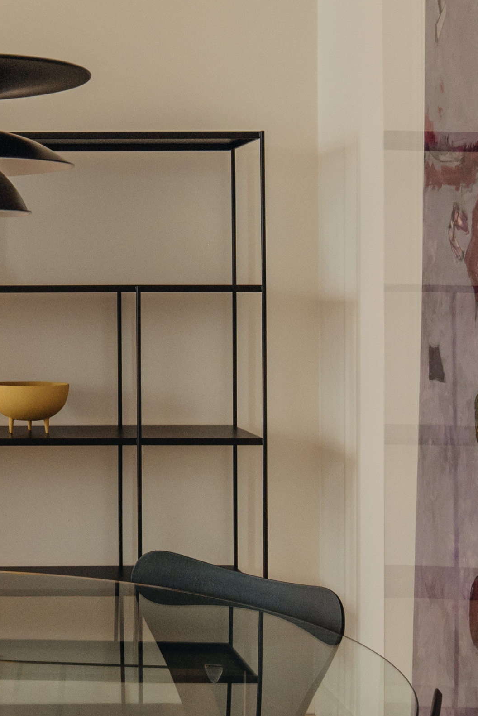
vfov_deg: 28.0
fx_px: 1434
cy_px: 276
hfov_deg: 18.2
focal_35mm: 72
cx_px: -57
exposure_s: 1/10
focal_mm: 19
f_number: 9
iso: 200
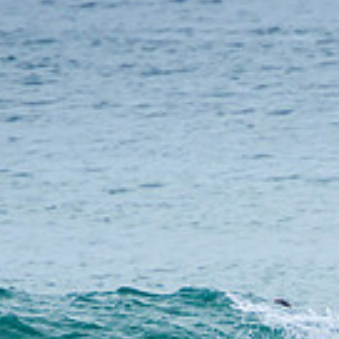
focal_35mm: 1990
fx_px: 22049
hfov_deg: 0.9
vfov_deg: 0.9
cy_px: 418
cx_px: 536
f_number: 5.6
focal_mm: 400
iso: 250
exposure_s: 1/2000
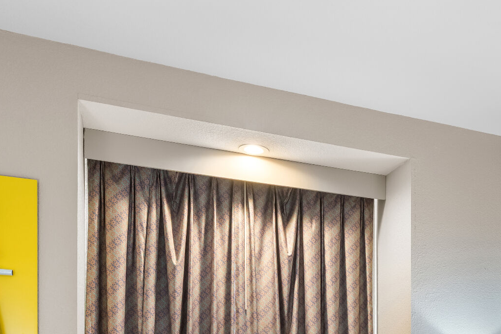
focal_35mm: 41
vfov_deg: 29.0
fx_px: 571
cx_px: 411
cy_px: 381
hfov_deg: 44.7
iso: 100
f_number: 8
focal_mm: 14
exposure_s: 3
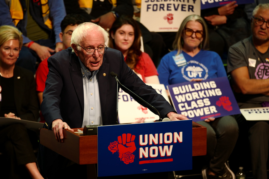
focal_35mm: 400
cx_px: 134
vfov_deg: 3.4
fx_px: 2989
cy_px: 90
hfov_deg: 5.2
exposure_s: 1/50
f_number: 6.3
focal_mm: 400
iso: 800
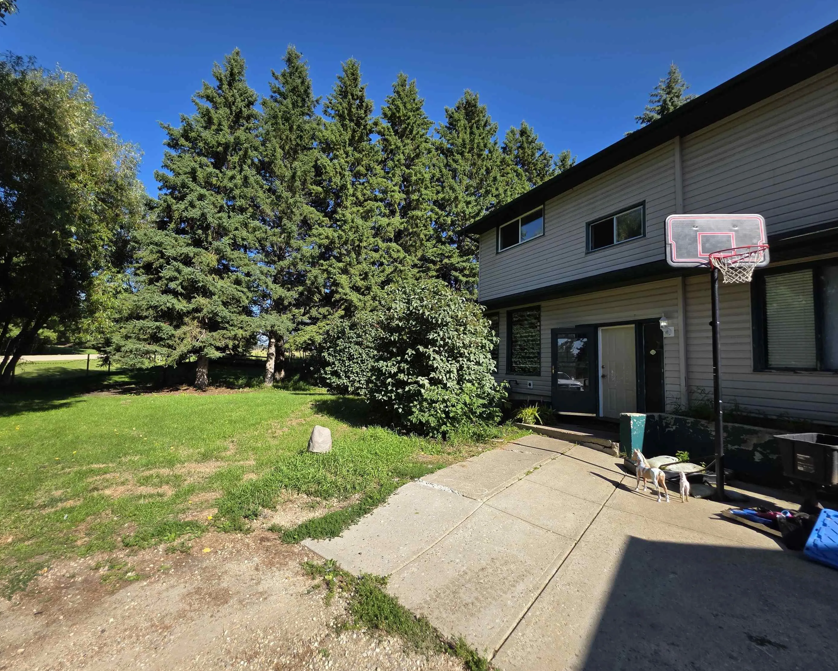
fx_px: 347
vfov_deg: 88.0
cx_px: 376
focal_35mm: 14
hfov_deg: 100.4
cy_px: 341
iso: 40
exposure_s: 1/1318
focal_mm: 2.2
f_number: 1.9
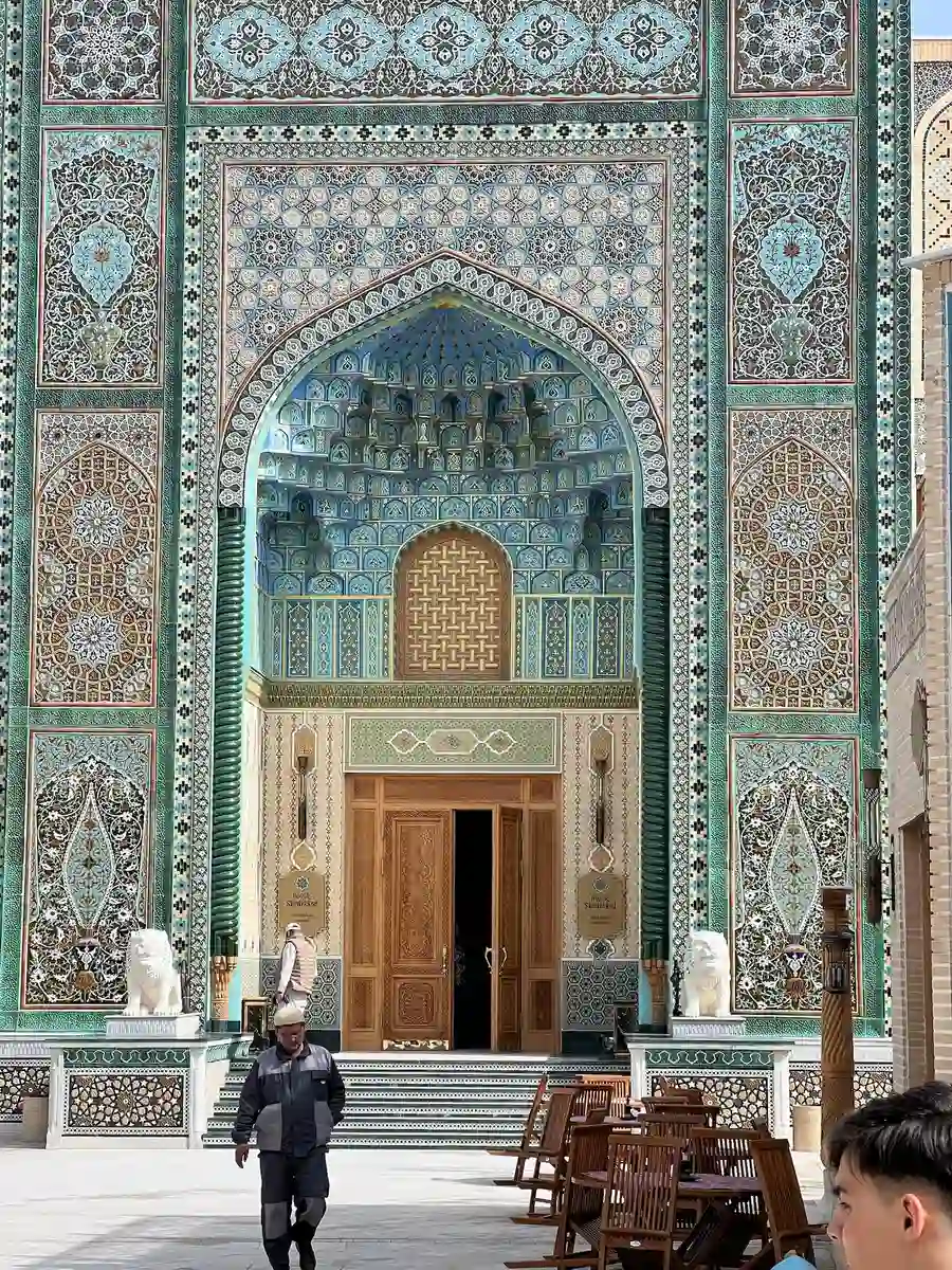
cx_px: 476
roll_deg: +0.2
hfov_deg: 19.1
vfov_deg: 25.3
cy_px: 635
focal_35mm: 77
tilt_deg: +7.0
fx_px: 2824
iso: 32
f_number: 2.8
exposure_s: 1/602
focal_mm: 9
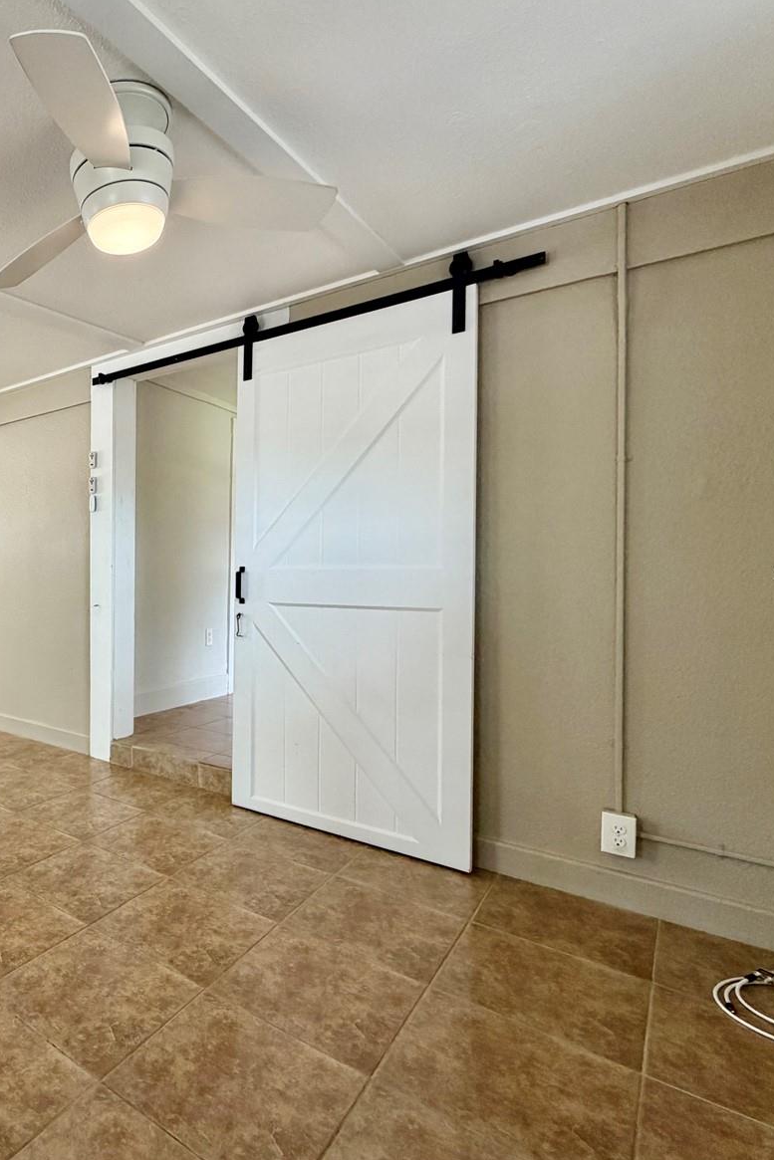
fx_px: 645
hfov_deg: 53.7
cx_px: 70
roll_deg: -0.1
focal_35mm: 20
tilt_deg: -0.3
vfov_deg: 84.0
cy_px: 573
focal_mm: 2.22
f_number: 2.2
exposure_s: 1/120
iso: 200
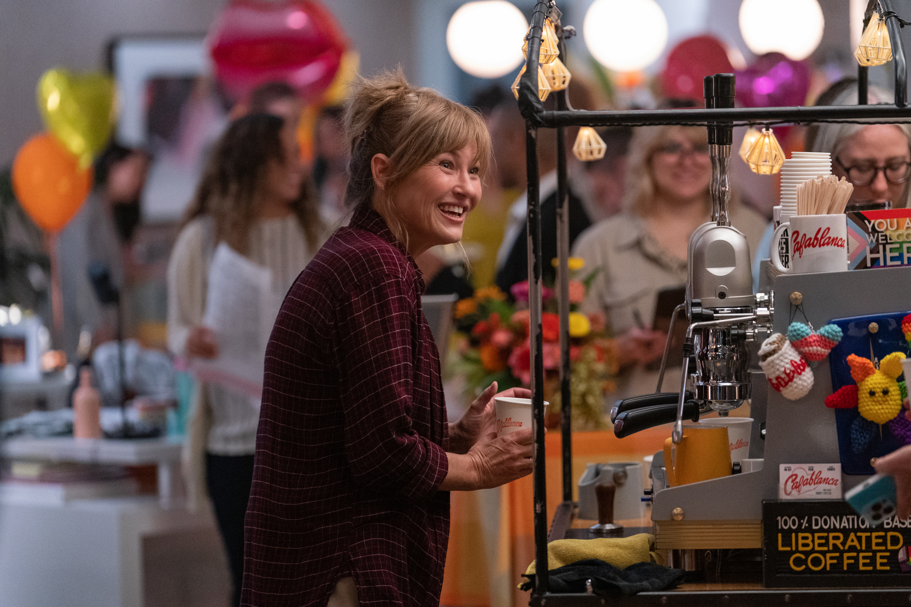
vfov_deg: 9.7
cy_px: 304
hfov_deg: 14.4
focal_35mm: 142
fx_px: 3593
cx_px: 456
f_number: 2.8
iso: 8000
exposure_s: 1/200
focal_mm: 142
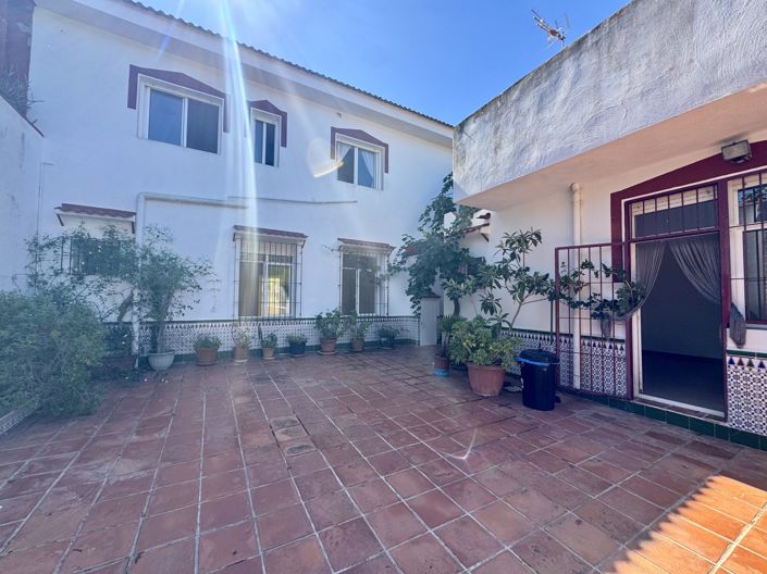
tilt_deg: +3.1
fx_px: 310
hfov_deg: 102.1
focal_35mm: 14
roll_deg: -1.0
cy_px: 287
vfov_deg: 85.6
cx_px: 384
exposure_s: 1/669
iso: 40
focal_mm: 2.22
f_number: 2.2
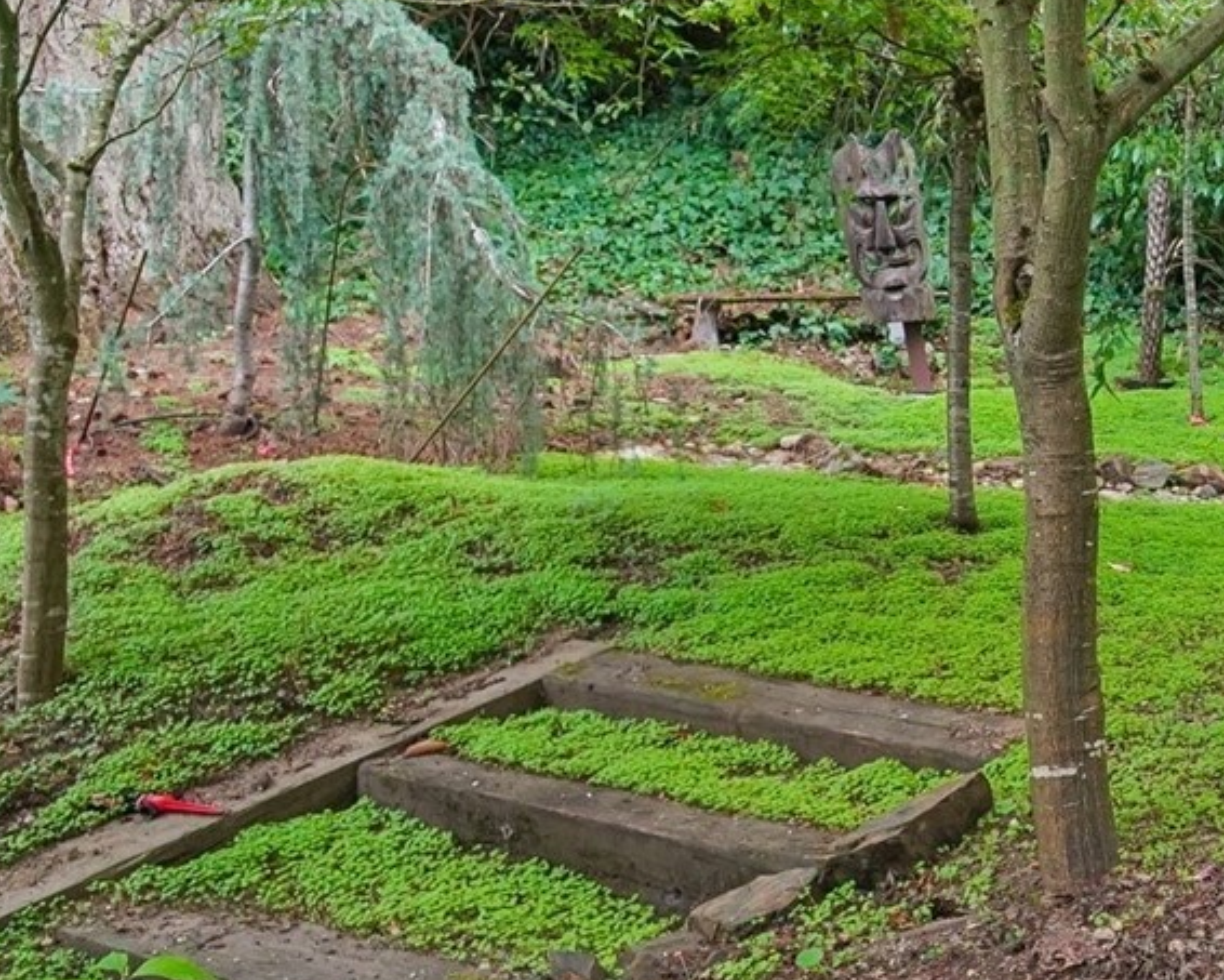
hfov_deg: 33.0
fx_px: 1630
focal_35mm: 45
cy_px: 397
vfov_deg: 33.3
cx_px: 1498
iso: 1600
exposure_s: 1/50
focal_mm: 16
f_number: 8
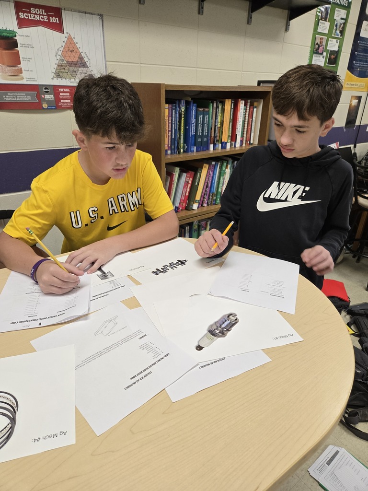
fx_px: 326
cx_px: 184
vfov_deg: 73.9
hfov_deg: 58.9
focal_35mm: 23
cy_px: 246
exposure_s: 1/120
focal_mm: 5.4
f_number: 1.8
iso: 200
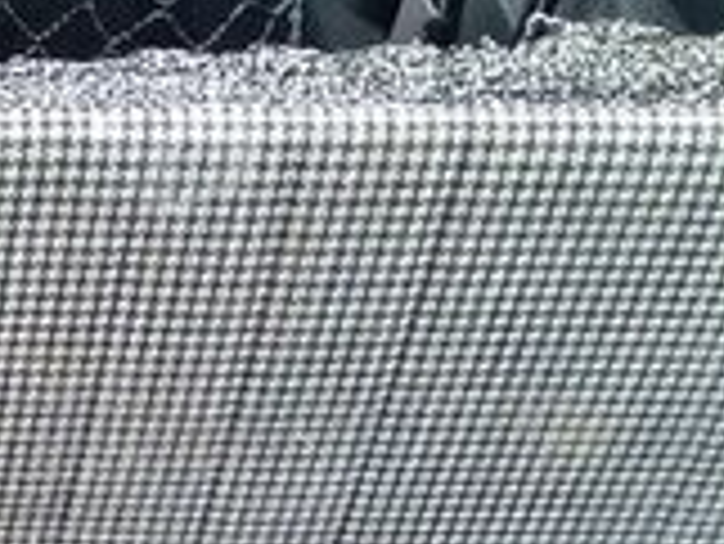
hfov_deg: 14.0
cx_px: -535
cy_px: 1000
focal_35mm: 127
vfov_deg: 10.9
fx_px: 2658
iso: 64
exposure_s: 1/50
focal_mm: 3.3
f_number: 2.2
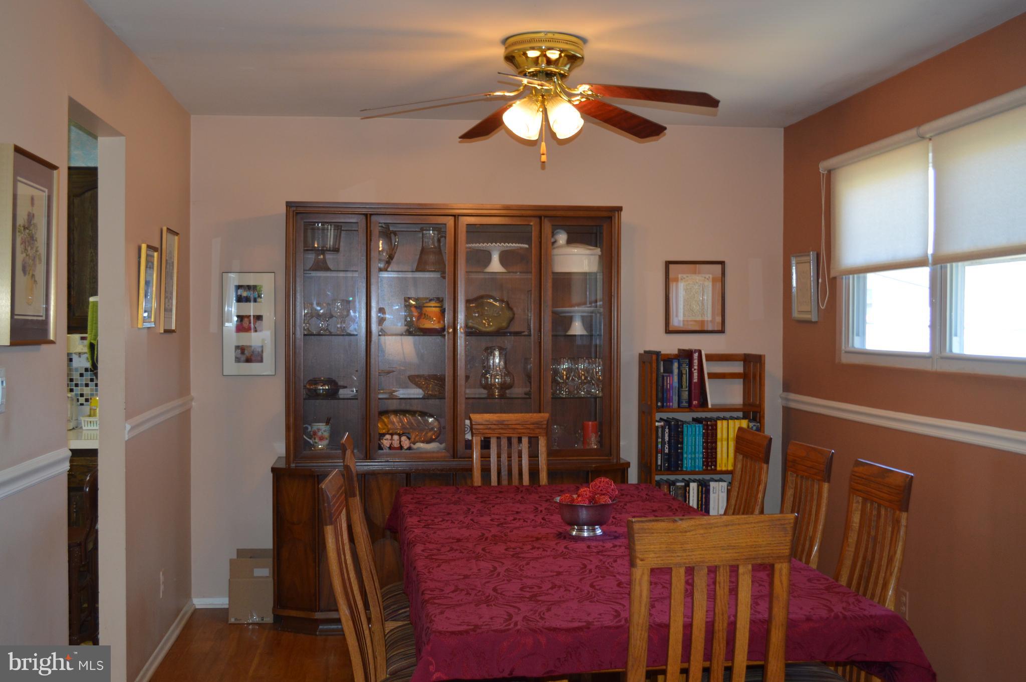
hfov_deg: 49.6
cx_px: 513
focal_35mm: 39
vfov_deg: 34.1
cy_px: 341
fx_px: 1110
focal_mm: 26
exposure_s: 1/80
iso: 400
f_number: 4.2
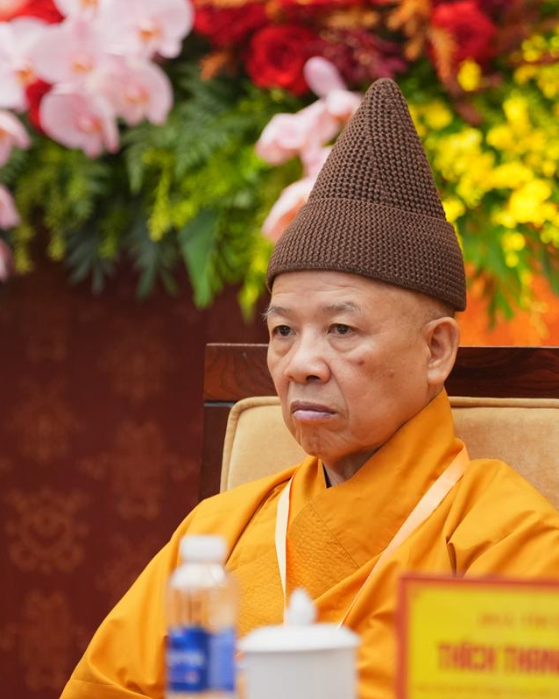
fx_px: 6951
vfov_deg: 5.8
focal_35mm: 336
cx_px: 359
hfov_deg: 4.6
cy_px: 350
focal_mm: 159
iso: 2000
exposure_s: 1/200
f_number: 2.8
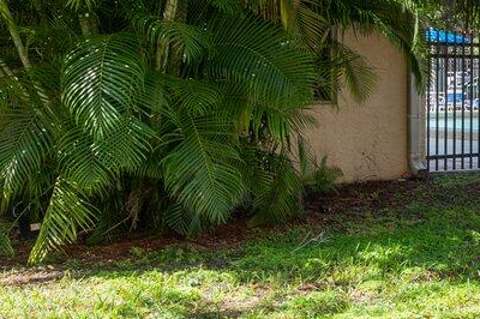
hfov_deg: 21.2
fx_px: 1092
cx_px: 707
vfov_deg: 16.5
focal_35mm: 82
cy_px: 77
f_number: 8
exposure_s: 1/400
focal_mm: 16
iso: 125
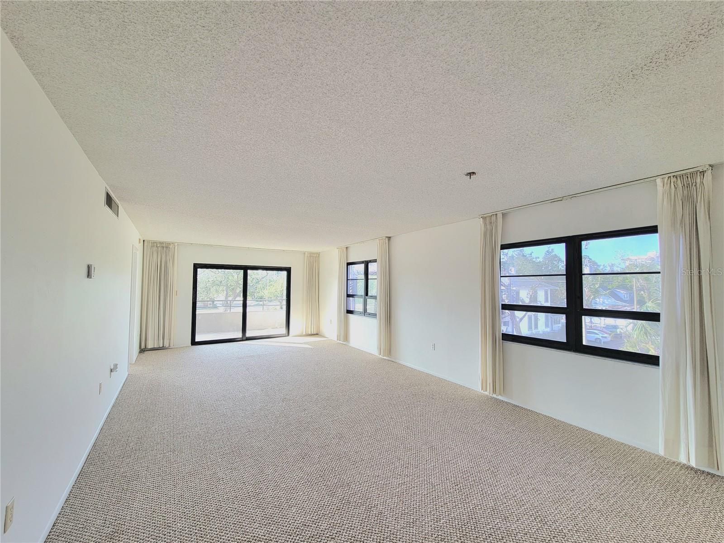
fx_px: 272
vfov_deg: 89.9
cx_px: 362
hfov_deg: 106.2
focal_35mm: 13
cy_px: 272
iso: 50
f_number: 2.2
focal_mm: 2.2
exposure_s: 1/60.2
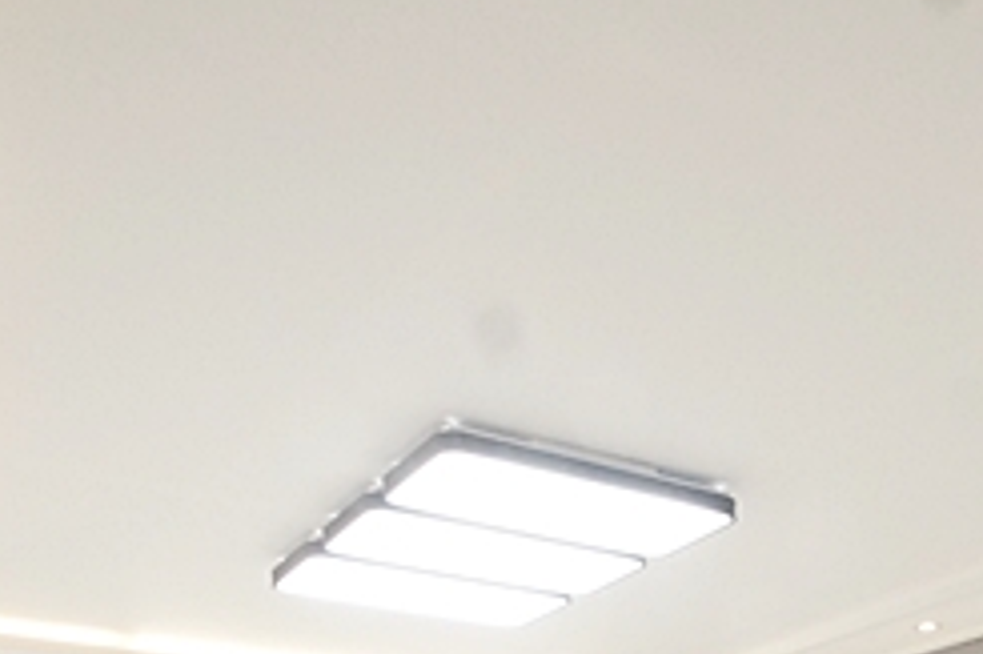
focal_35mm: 49
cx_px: 831
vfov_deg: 22.2
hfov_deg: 38.4
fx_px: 1337
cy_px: 1003
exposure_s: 1/50
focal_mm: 10
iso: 1600
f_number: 9
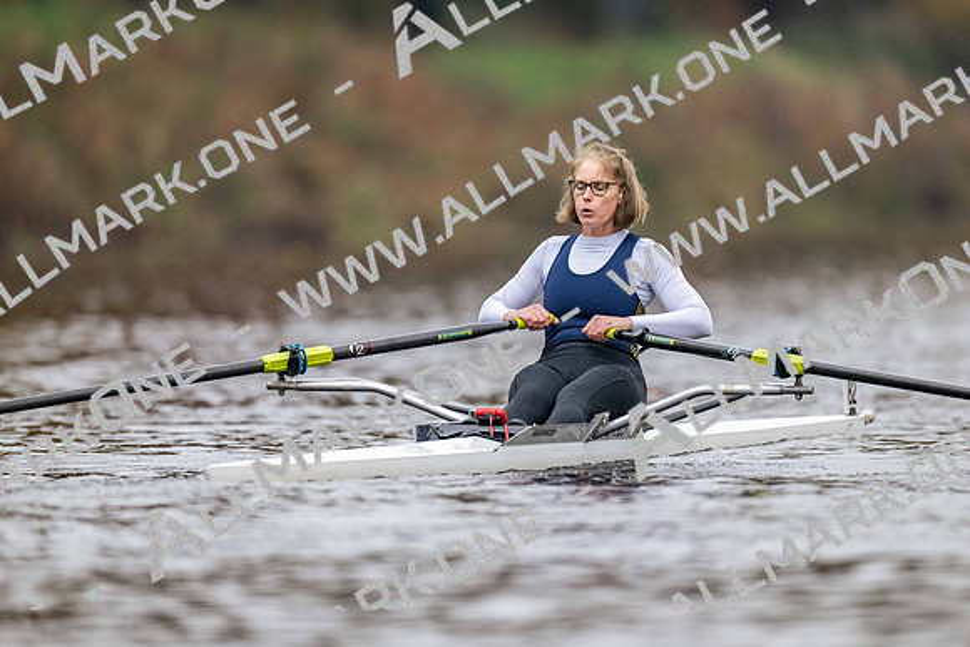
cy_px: 324
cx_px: 485
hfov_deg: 3.4
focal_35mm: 600
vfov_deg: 2.3
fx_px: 16170
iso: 5000
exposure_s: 1/2500
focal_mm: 600
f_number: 4
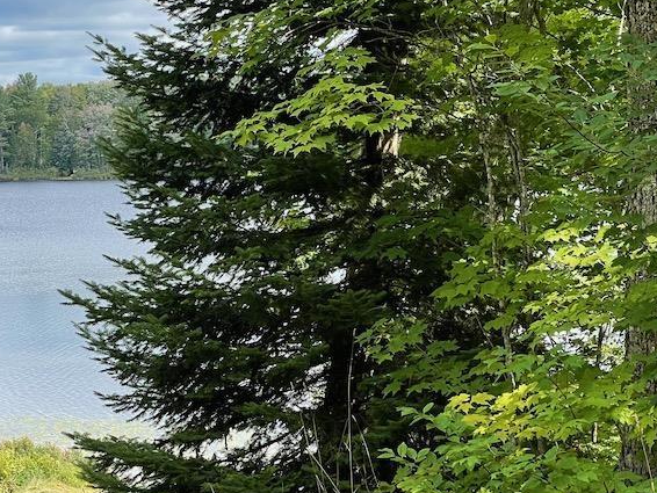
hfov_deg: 20.8
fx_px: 1785
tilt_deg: -6.0
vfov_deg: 15.7
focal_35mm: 94
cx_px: 241
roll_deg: +0.9
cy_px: 340
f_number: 2
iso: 25
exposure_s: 1/484
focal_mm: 6
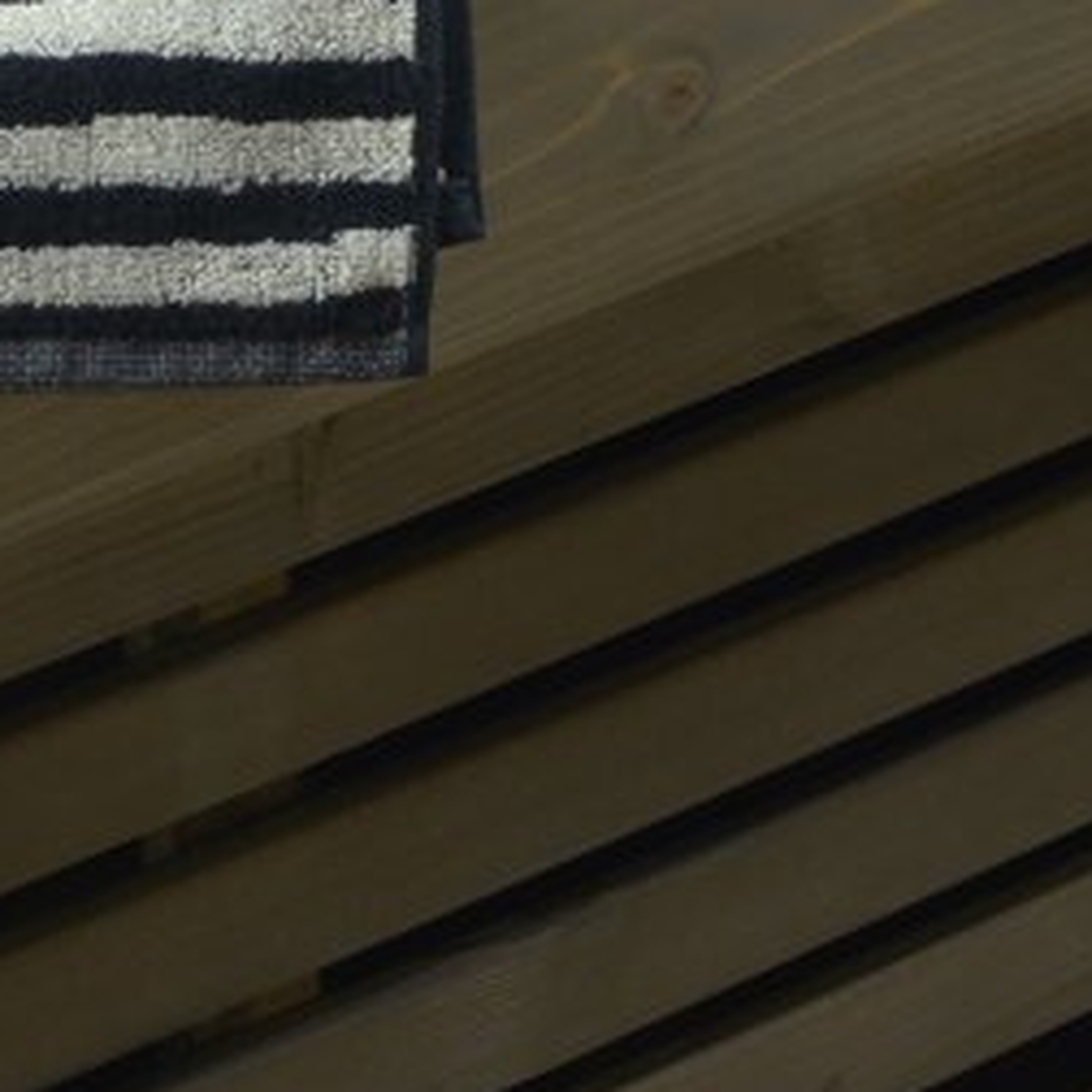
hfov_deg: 6.6
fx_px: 9137
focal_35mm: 256
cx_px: 2418
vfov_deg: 6.7
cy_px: -994
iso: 125
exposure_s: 1/1.3
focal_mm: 38
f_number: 9
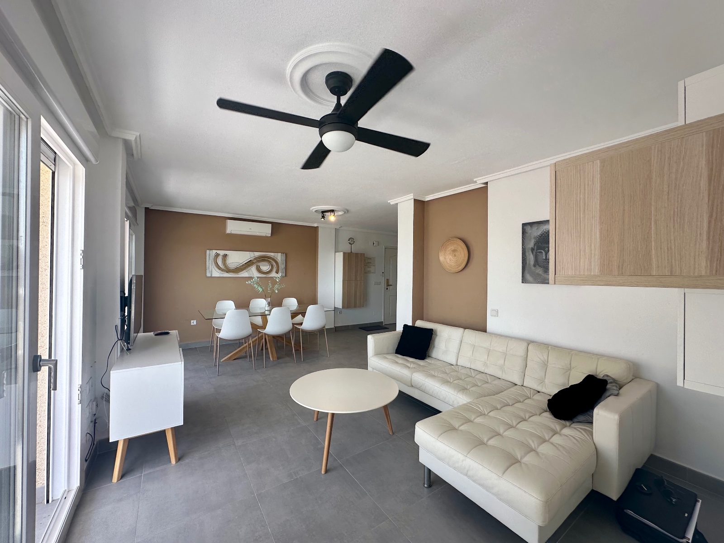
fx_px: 293
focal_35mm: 14
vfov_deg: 85.7
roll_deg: -0.3
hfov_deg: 102.1
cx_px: 362
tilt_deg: +0.0
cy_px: 272
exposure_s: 1/151
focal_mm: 2.22
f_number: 2.2
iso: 40
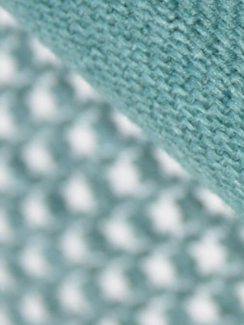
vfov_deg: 6.9
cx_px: 460
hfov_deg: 5.1
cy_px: 149
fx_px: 2717
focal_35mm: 289
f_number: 4.8
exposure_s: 1/60
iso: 450
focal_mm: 45
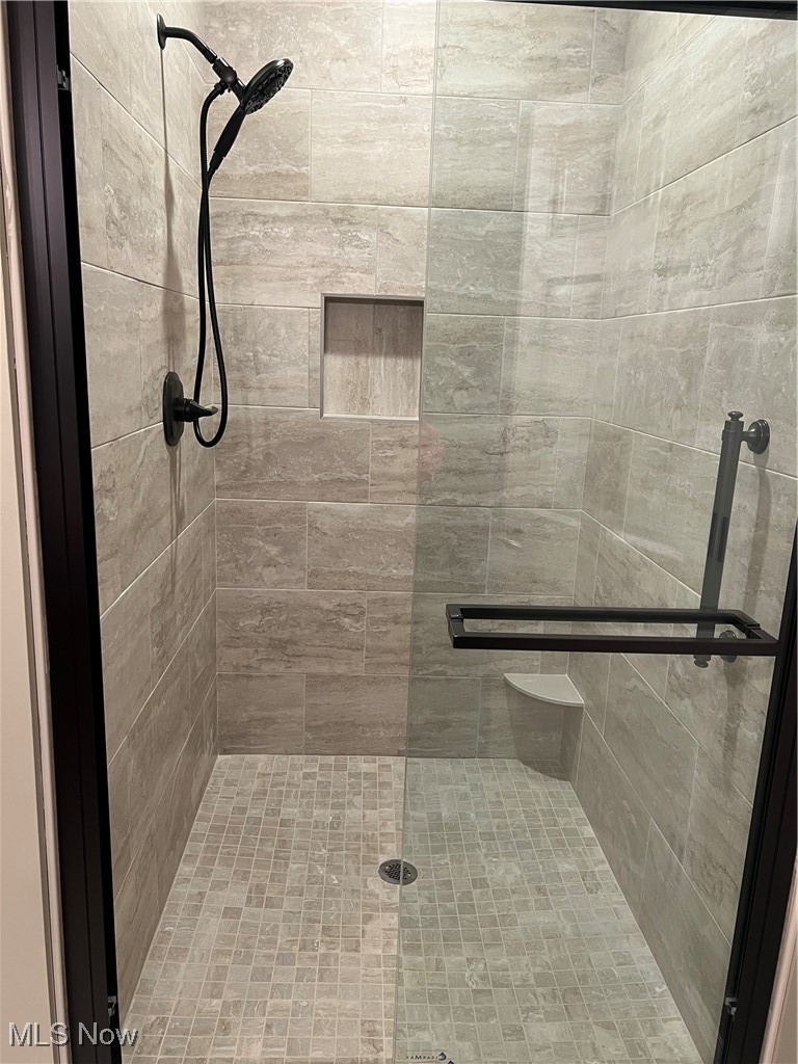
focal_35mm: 26
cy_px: 532
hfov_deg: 53.1
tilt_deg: -13.2
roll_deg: -2.4
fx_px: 799
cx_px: 399
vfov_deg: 67.3
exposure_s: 1/60
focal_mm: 5.7
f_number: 1.5
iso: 160
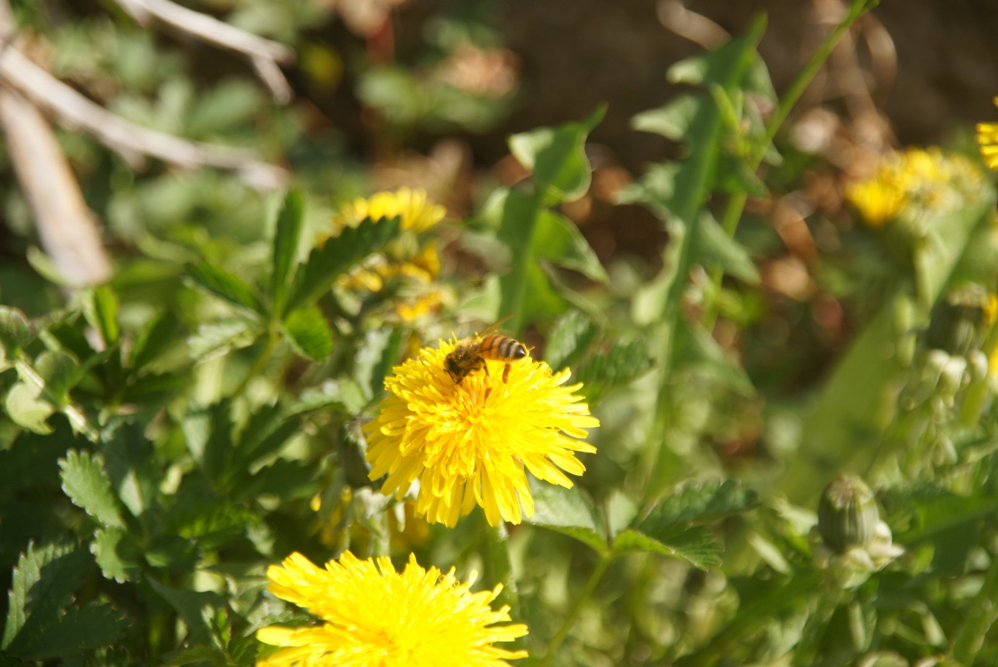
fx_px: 8322
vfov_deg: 4.6
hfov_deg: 6.9
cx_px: 499
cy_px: 334
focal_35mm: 300
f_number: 6.3
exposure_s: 1/320
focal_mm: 200
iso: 200
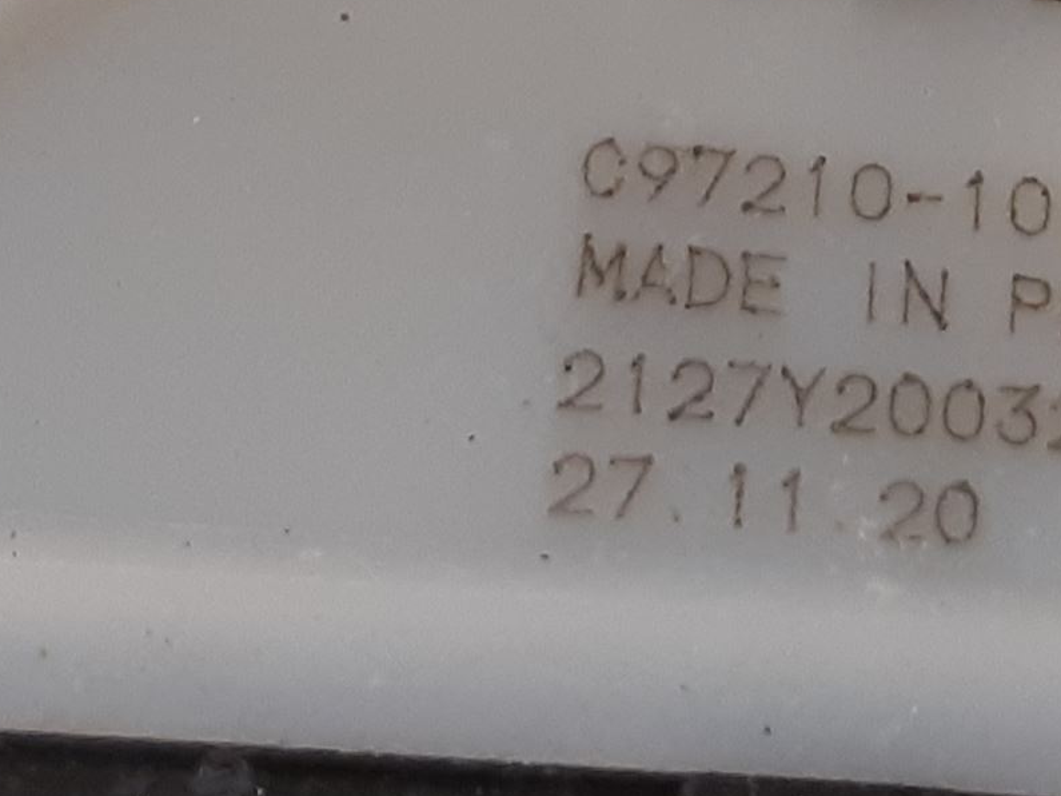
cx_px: 1133
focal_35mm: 67
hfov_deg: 26.9
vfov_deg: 20.5
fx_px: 2053
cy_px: -170
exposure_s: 1/50
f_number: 1.7
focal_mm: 3.93
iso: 125
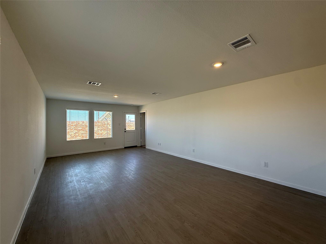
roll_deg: +0.5
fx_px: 132
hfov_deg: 102.1
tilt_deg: +0.3
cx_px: 163
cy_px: 122
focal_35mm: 14
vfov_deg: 85.7
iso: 80
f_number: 2.2
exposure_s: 1/120
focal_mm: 2.22
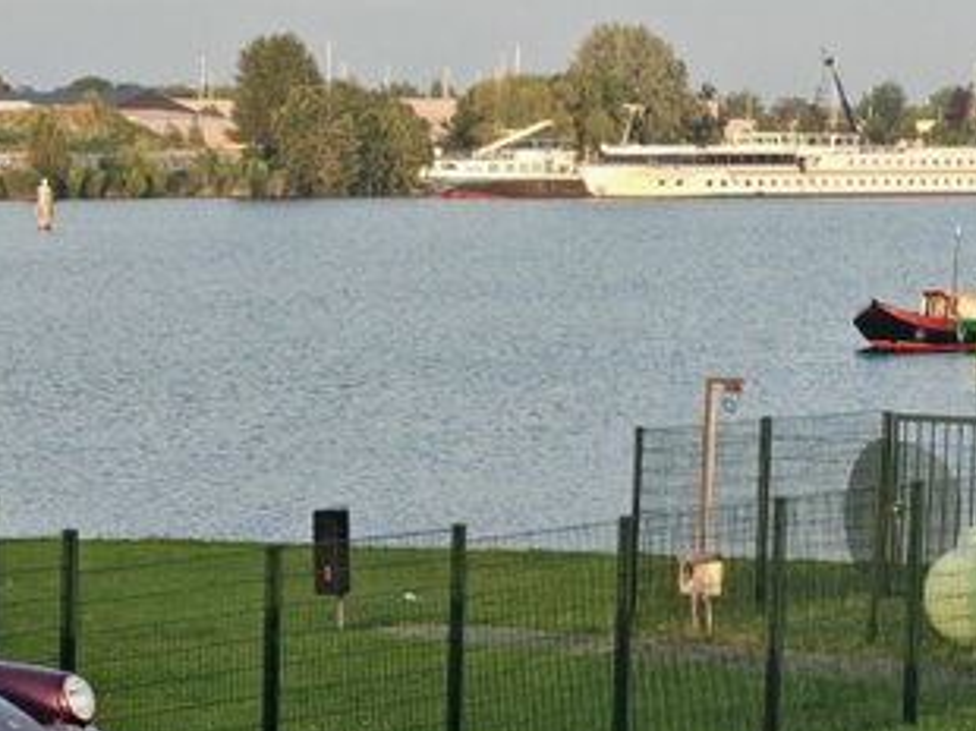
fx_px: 4846
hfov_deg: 11.2
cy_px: 671
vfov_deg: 8.6
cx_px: -264
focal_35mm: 172
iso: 50
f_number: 1.6
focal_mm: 5.4
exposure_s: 1/300
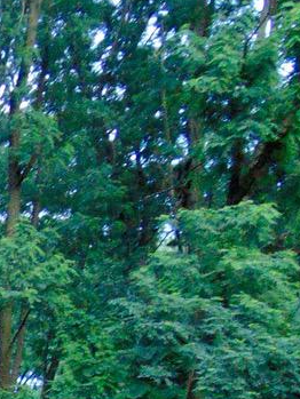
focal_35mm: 110
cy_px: 576
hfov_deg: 12.1
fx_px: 1270
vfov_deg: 16.5
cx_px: -282
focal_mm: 4.5
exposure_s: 1/30
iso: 250
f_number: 3
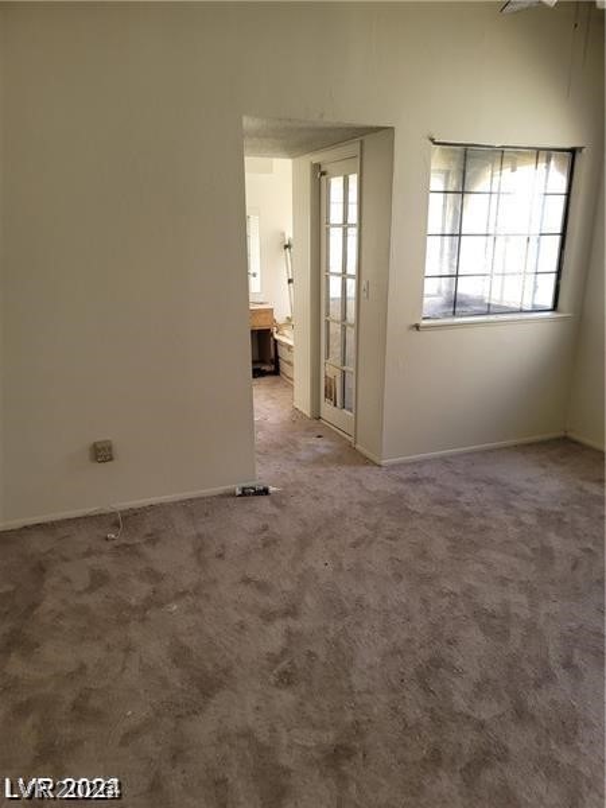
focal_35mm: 25
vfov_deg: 69.4
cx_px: 303
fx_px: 584
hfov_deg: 54.9
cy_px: 404
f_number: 1.8
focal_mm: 7
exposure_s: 1/60
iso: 250
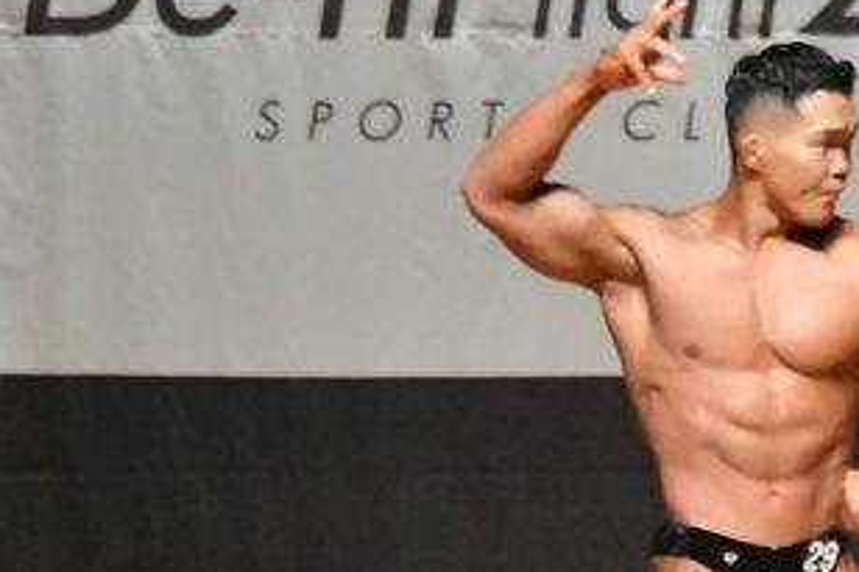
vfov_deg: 2.1
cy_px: 594
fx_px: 15286
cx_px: 807
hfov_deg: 3.2
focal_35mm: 641
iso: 16000
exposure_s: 1/400
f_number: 5.6
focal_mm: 170
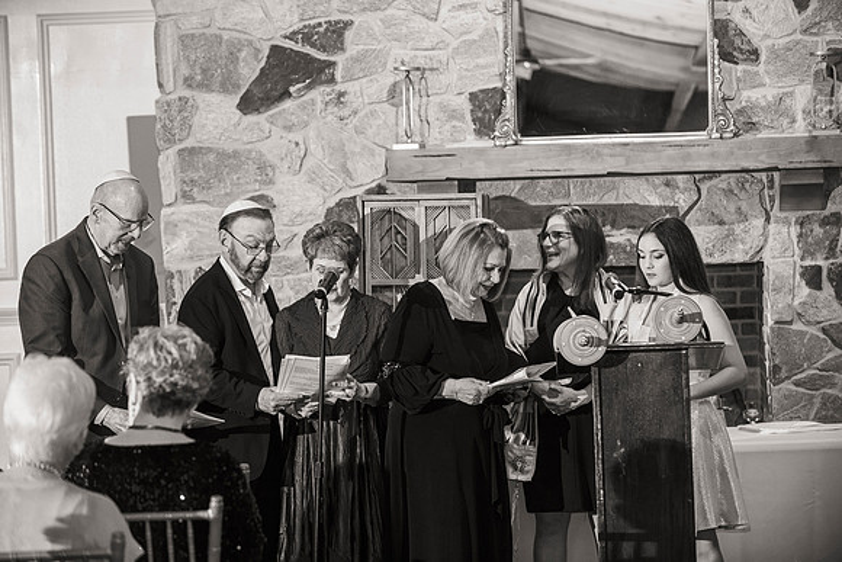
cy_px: 281
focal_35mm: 110
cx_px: 421
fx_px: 2573
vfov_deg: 12.5
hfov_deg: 18.6
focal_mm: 110
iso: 1250
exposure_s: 1/125
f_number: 3.5
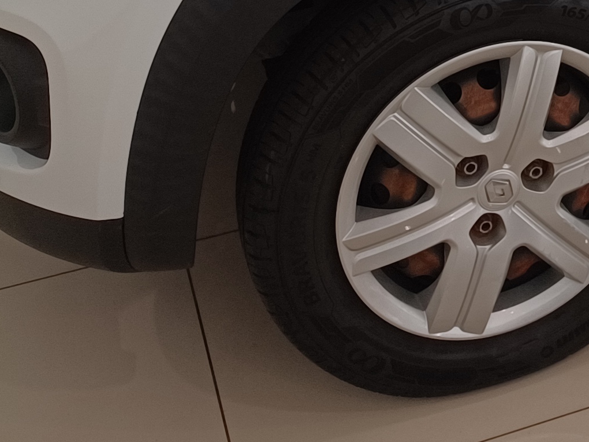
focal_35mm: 98
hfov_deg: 18.0
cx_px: 870
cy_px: -336
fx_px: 1667
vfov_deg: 13.6
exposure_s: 1/60
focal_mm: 4.6
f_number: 1.8
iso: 160
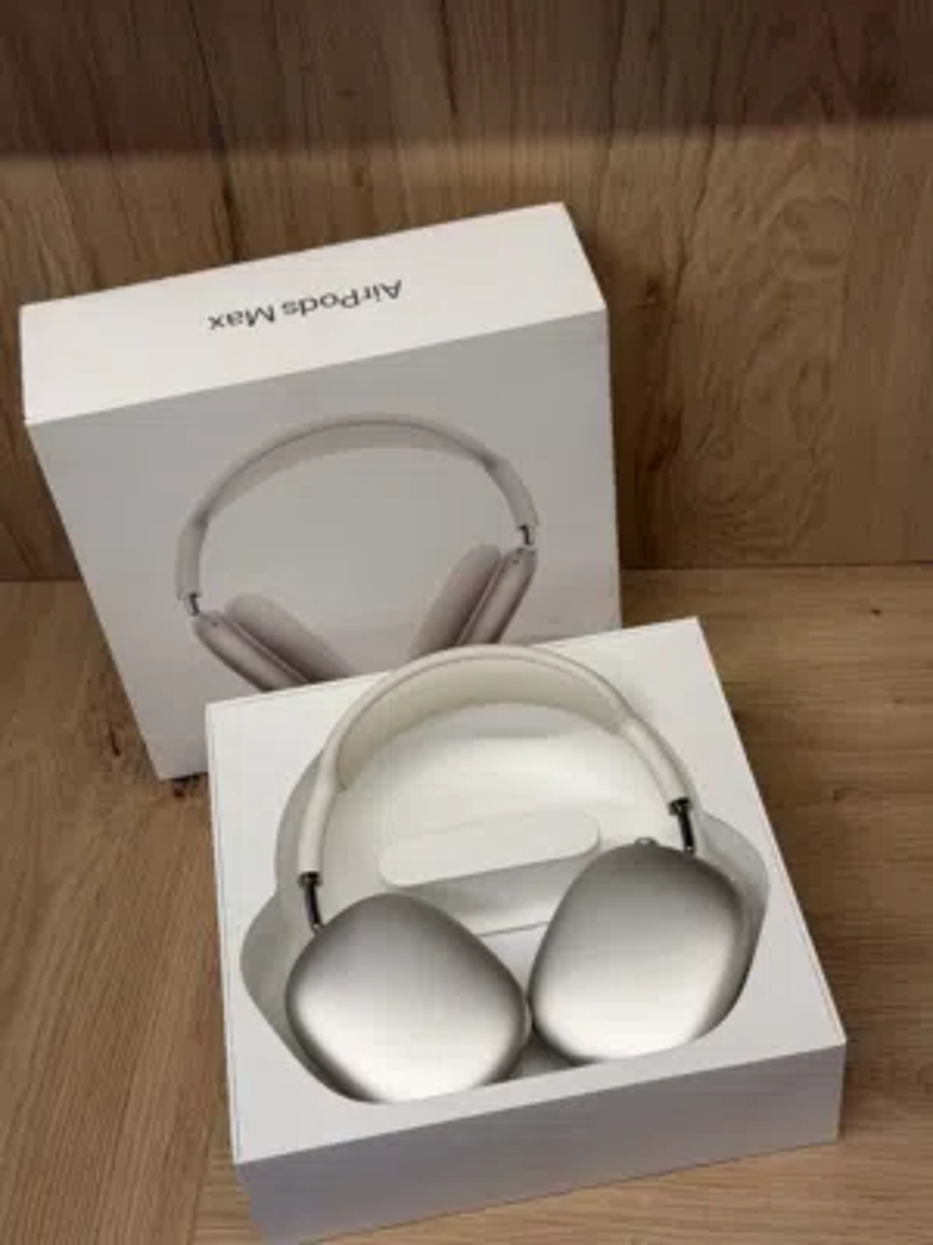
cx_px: 466
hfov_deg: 30.3
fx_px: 1725
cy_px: 622
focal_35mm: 48
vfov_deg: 39.7
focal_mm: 6.76
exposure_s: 1/100
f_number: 1.78
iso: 80
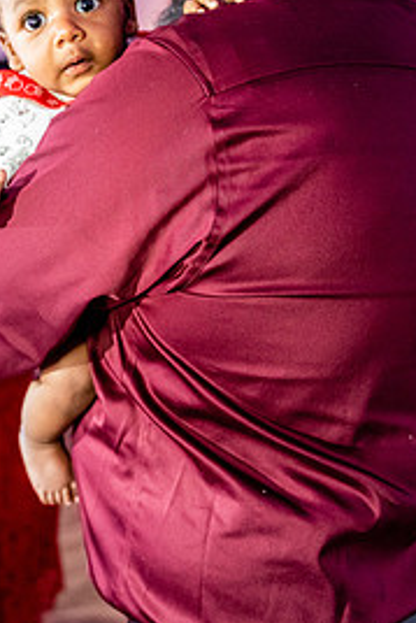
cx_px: 107
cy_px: 251
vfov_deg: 41.7
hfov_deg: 28.3
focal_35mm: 47
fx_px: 814
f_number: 2.8
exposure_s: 1/125
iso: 8000
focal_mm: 28
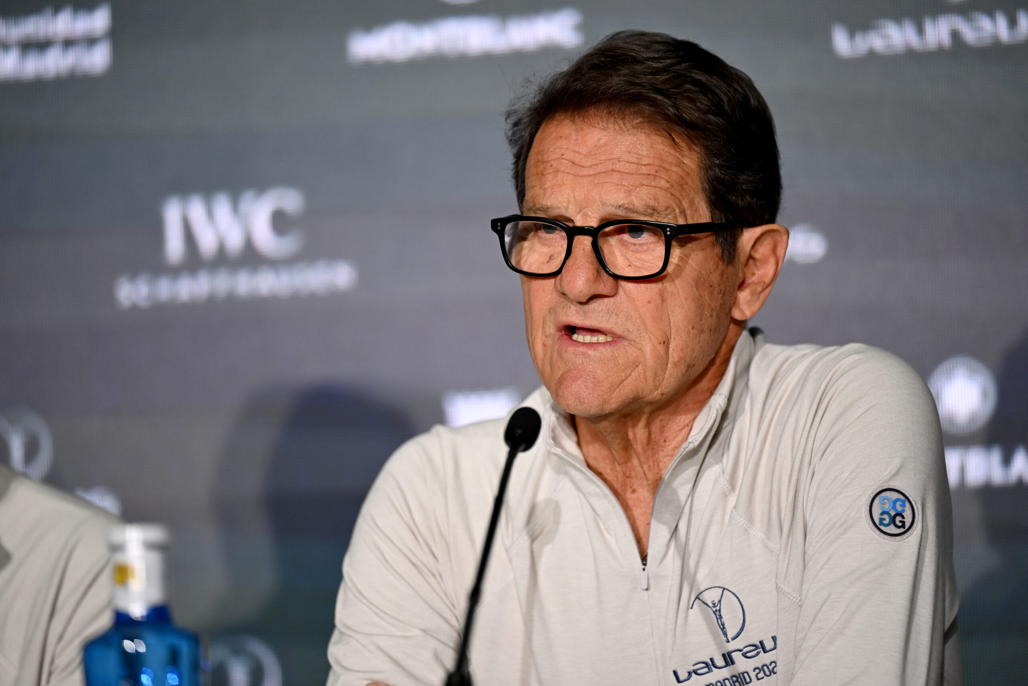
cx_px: 514
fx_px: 5711
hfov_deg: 10.3
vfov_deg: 6.9
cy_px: 343
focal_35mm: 200
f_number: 2.8
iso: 1250
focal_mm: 200
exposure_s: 1/400
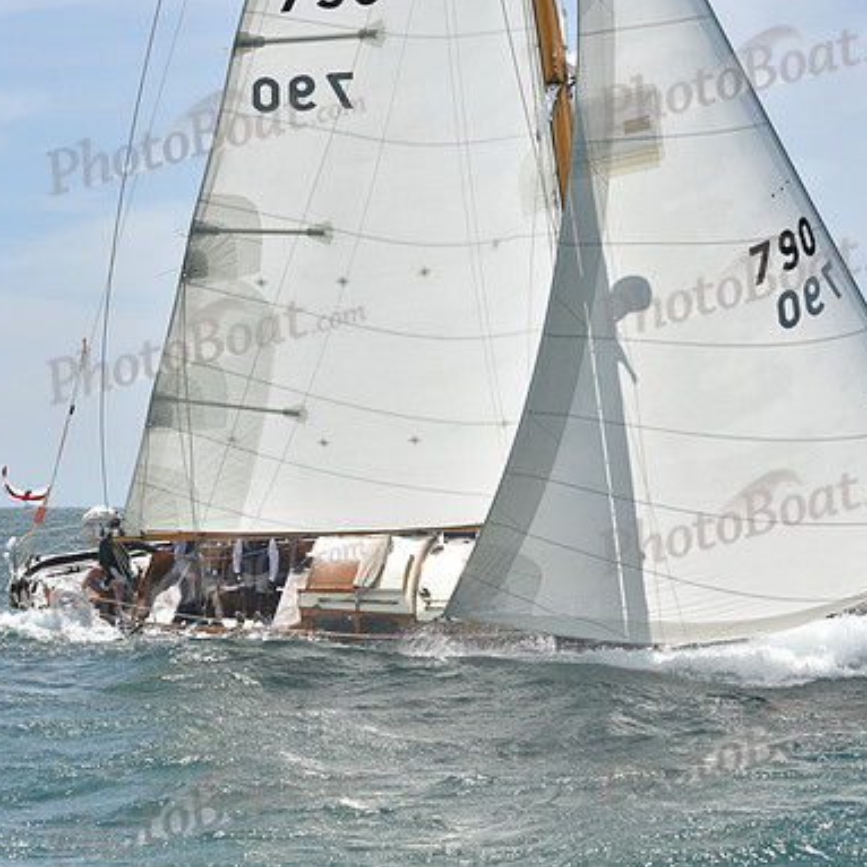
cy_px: 431
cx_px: 484
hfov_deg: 19.3
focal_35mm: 90
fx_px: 2550
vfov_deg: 19.3
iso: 250
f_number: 8
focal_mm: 70
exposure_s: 1/1250
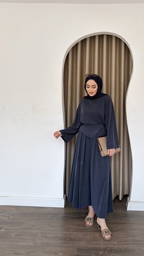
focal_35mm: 28
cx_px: 95
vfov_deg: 67.9
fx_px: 190
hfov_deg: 41.0
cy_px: 126
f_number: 1.78
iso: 320
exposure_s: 1/1770
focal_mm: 6.76
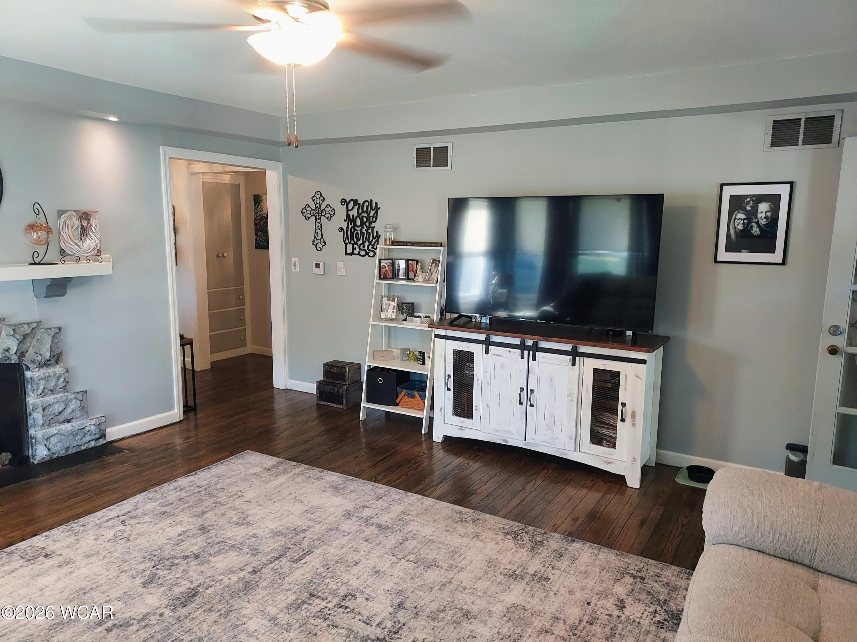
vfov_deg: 56.8
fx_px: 594
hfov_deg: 71.6
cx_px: 428
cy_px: 321
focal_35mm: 24
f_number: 1.8
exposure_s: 1/40
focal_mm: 4.6
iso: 400
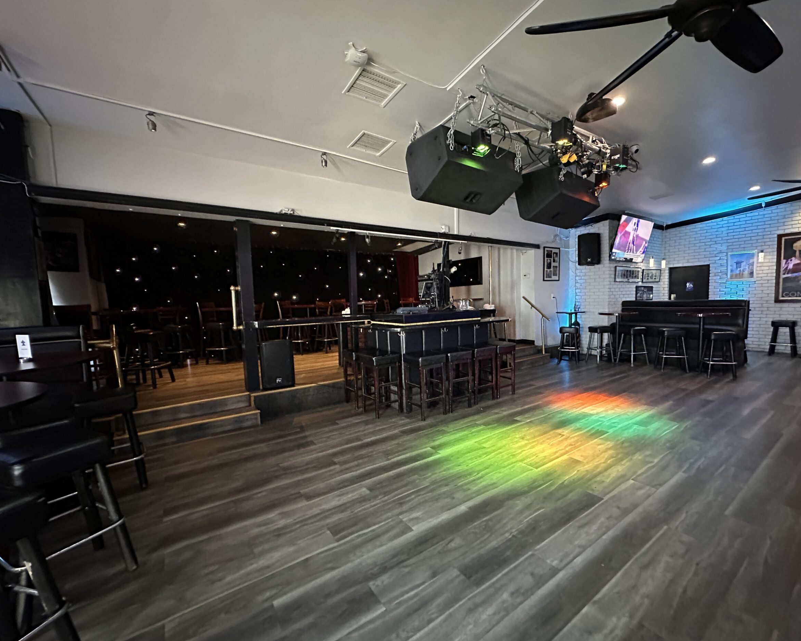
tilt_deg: -5.4
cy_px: 329
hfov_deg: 96.6
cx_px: 428
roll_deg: +1.6
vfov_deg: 84.0
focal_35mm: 15
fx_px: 356
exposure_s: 1/33
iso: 1250
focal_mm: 2.22
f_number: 2.2
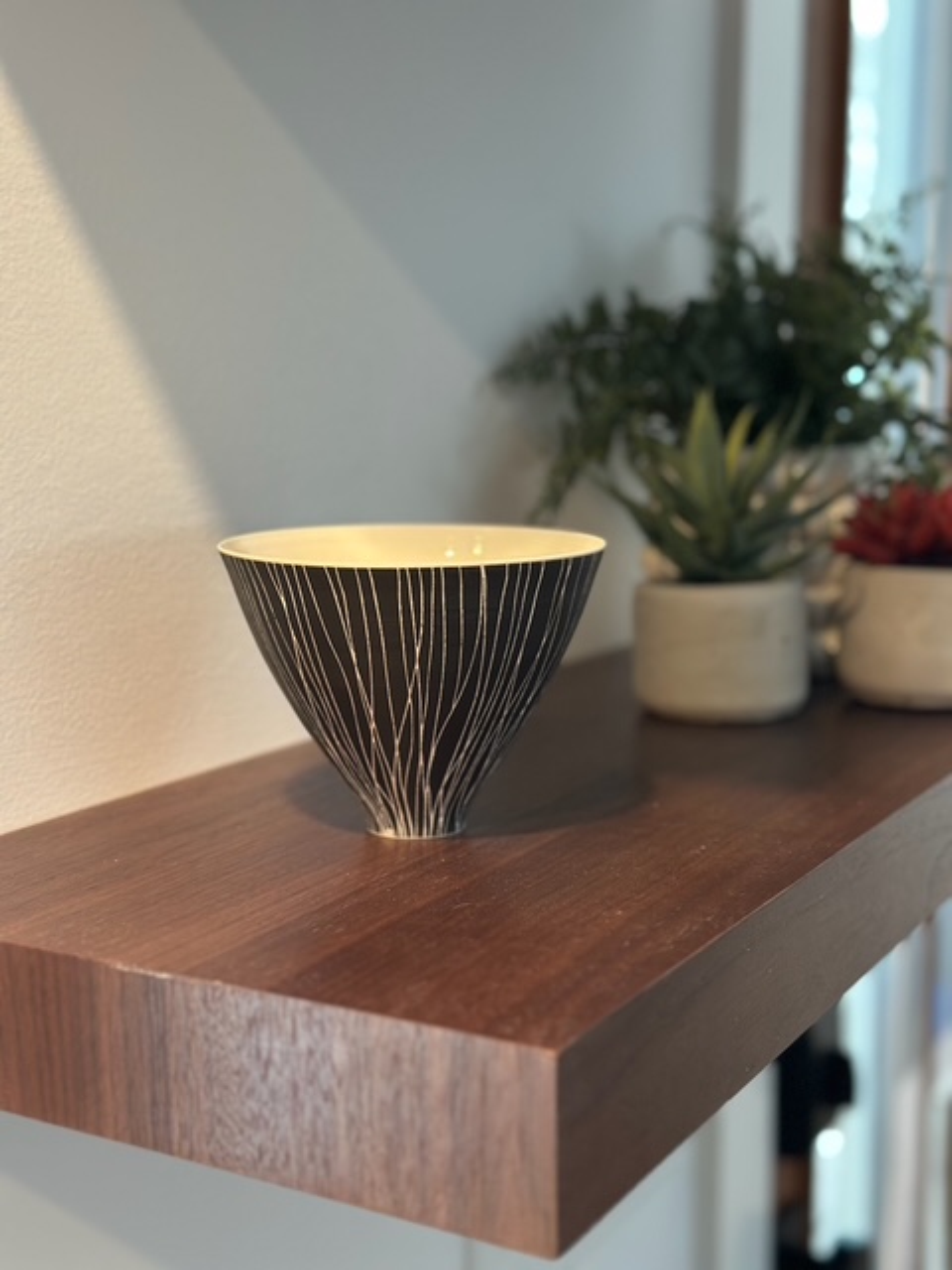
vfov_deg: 39.7
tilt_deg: -8.5
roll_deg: -0.5
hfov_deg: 30.3
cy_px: 635
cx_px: 476
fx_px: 1760
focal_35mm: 48
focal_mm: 6.86
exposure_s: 1/40
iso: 400
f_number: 1.78
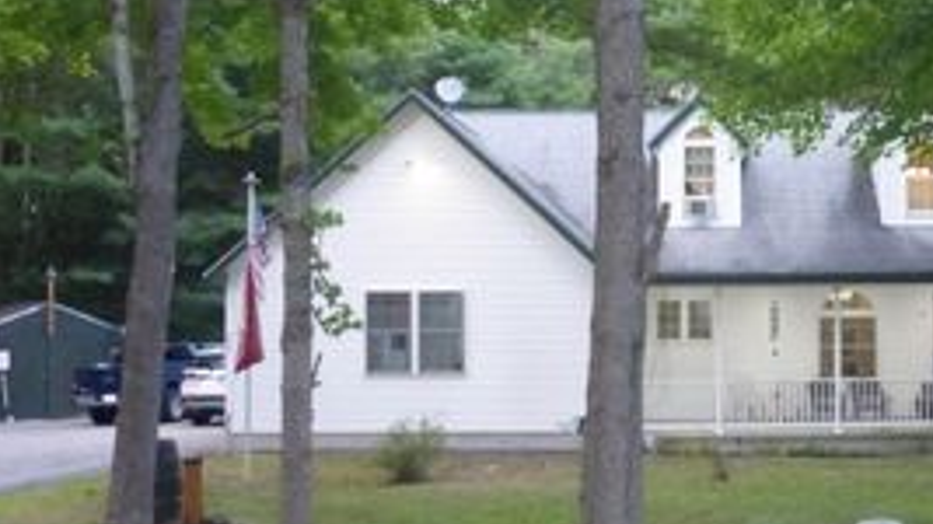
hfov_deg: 39.0
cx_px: 748
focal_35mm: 51
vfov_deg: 23.5
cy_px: 285
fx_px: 1261
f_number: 3.3
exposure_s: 1/60
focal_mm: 4.3
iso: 800
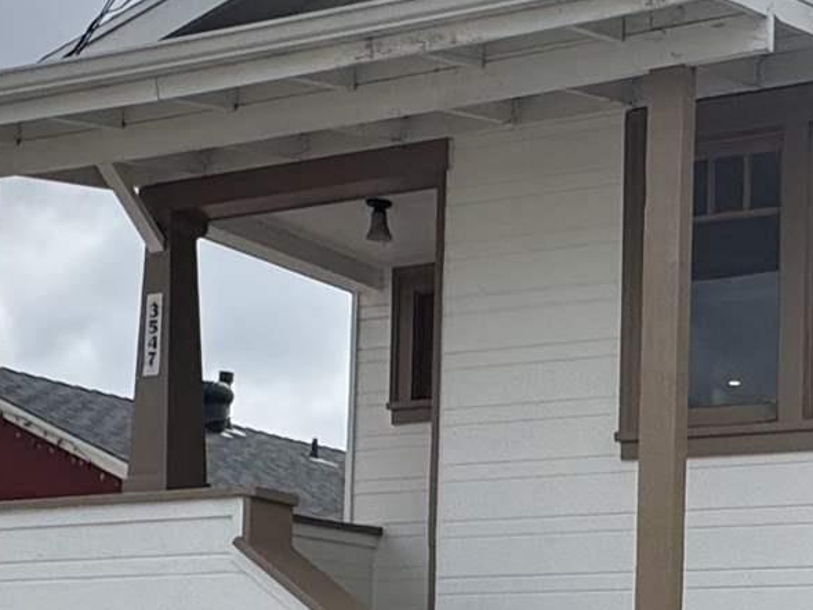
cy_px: 682
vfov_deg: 19.3
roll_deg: -0.5
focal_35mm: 73
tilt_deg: +1.1
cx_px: 908
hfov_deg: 24.7
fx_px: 1715
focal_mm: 2.22
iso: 40
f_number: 2.2
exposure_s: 1/2146
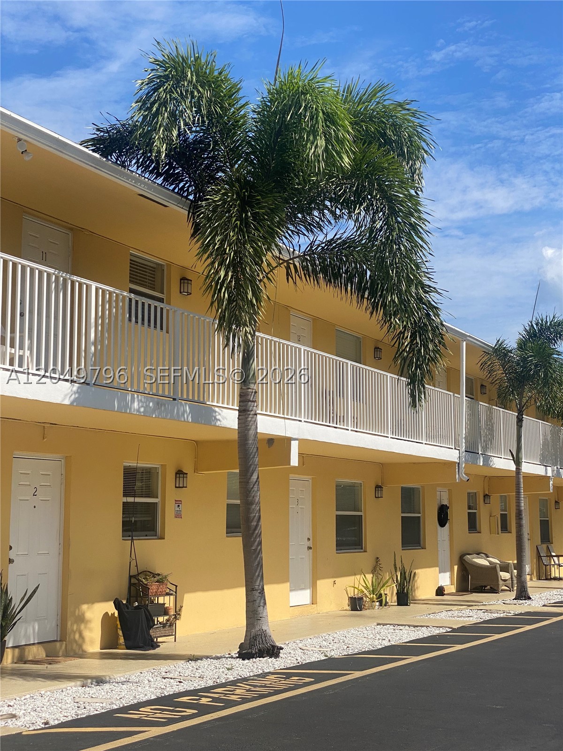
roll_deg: -0.1
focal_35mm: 52
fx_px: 1128
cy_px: 376
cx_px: 282
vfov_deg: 36.8
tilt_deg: +8.2
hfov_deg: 28.0
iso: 20
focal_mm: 6
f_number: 2
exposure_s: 1/2283
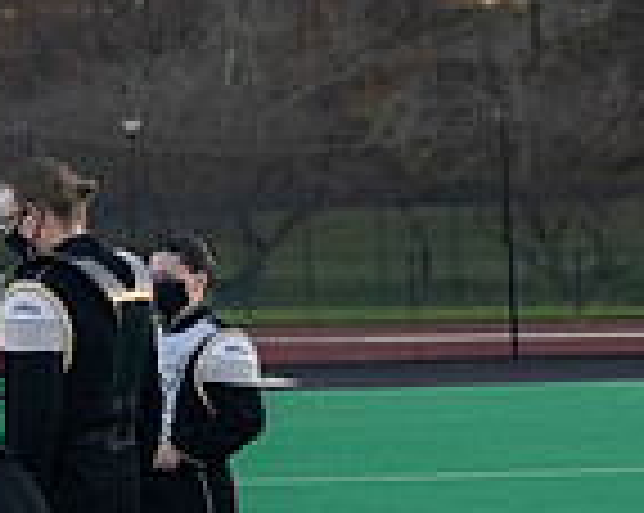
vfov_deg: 4.8
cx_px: -491
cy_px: 524
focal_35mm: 324
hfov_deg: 5.9
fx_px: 6167
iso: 5000
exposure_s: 1/5000
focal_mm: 85
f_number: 4.5
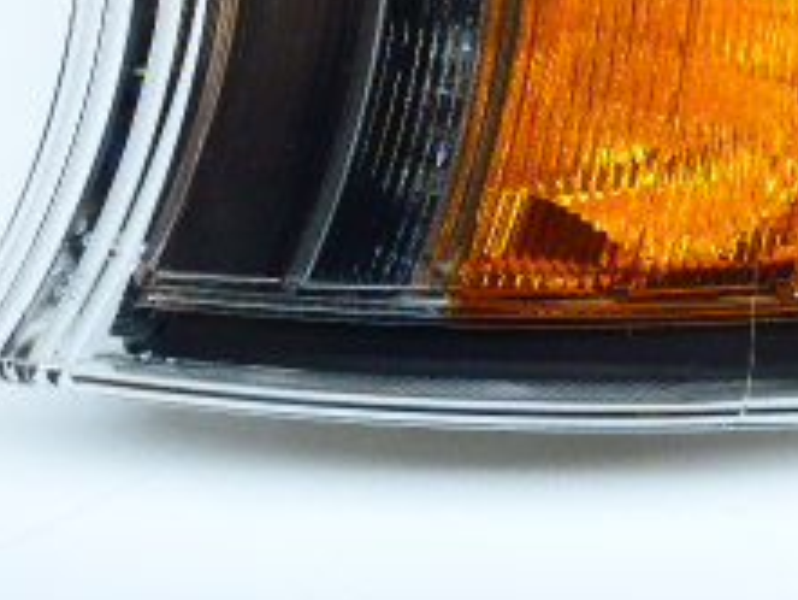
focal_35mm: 81
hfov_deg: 23.8
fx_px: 1868
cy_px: -145
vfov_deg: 17.3
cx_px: 603
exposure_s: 1/60
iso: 400
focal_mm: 4.9
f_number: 3.3
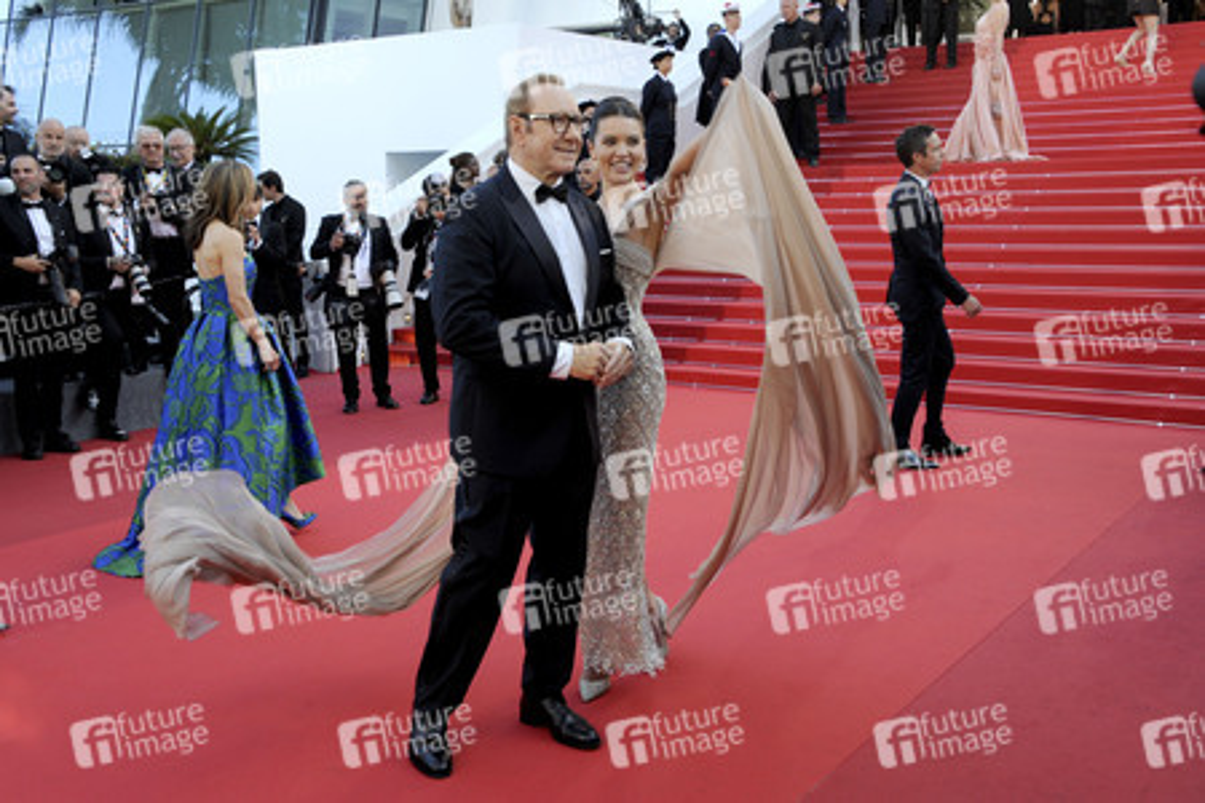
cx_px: 602
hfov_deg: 53.1
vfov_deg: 36.9
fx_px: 1205
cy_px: 402
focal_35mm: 36
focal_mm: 36
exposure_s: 1/250
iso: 640
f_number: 7.1
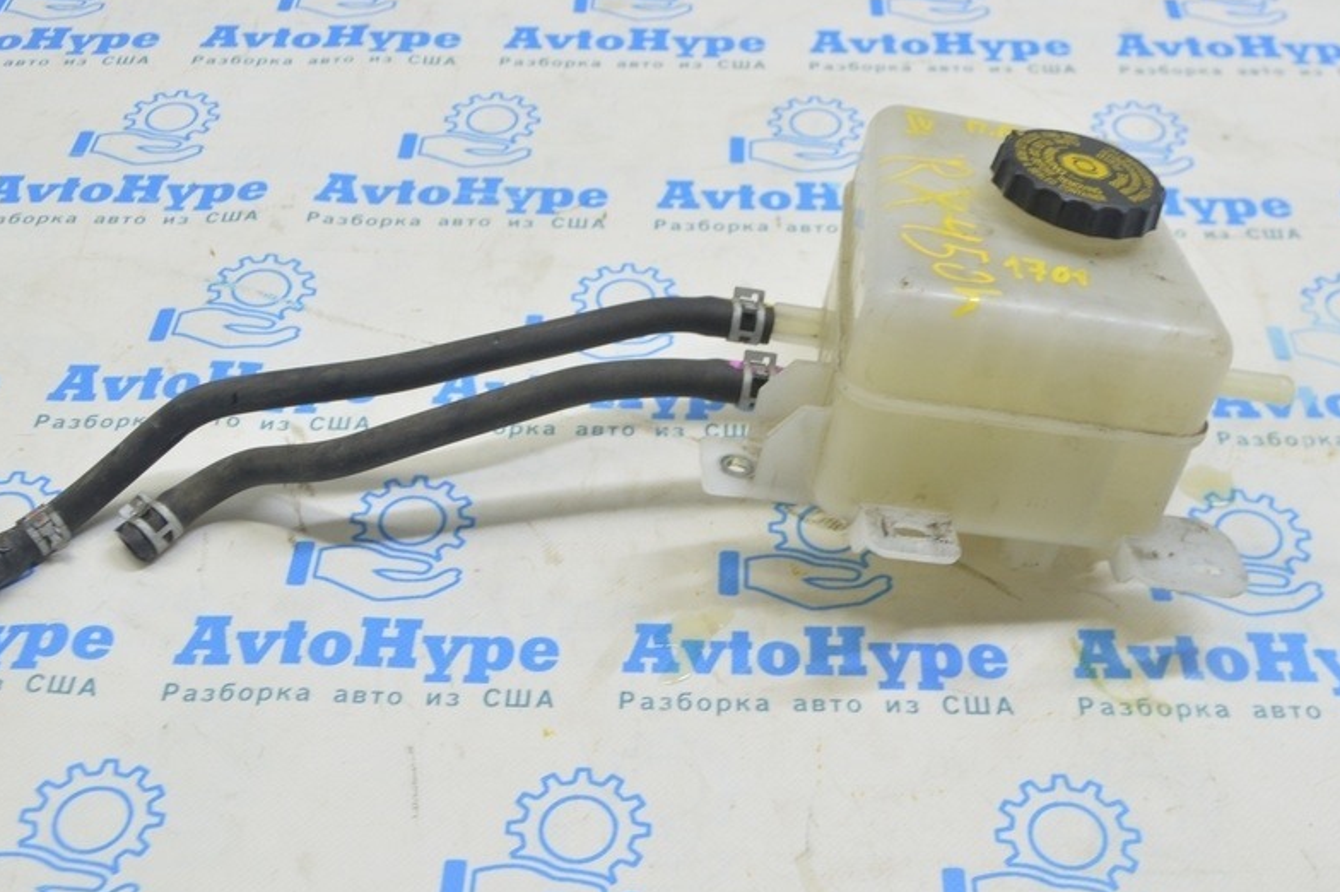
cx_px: 701
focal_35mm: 47
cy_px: 450
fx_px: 1749
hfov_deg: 41.9
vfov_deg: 28.6
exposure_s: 1/20
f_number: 5.6
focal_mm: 24
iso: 400
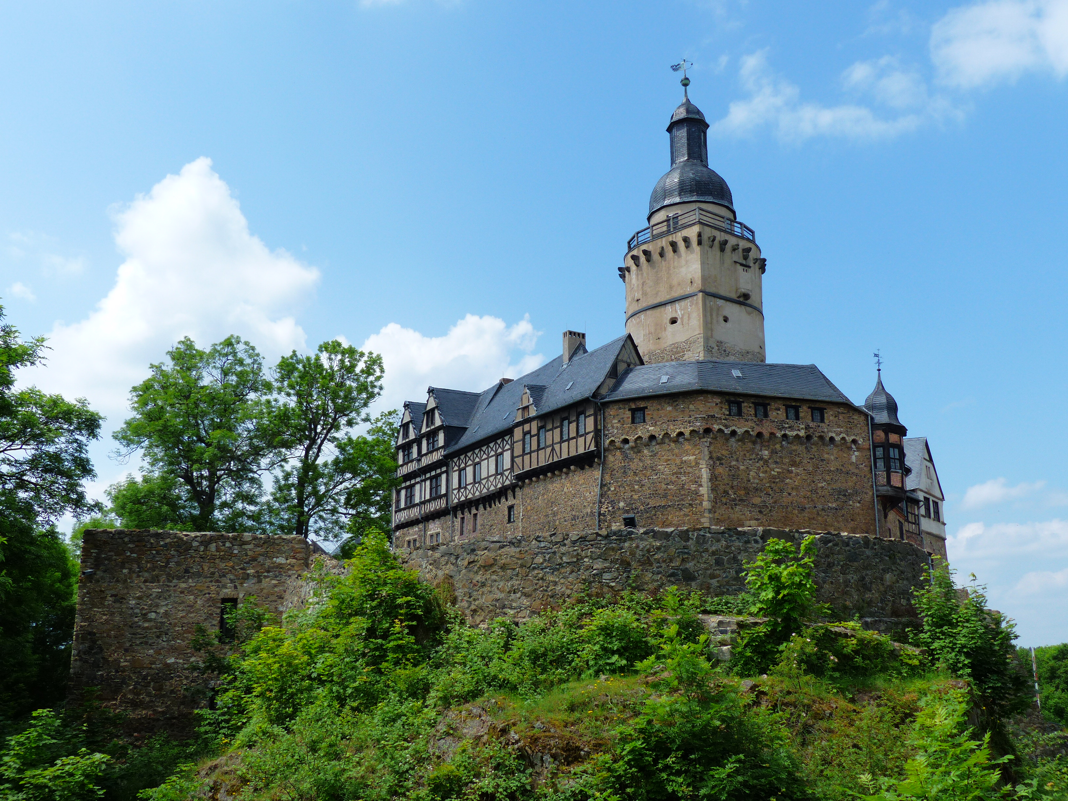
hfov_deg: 52.6
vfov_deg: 40.7
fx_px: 1080
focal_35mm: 35
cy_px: 400
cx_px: 534
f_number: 4
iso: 100
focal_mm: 6.3
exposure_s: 1/1000
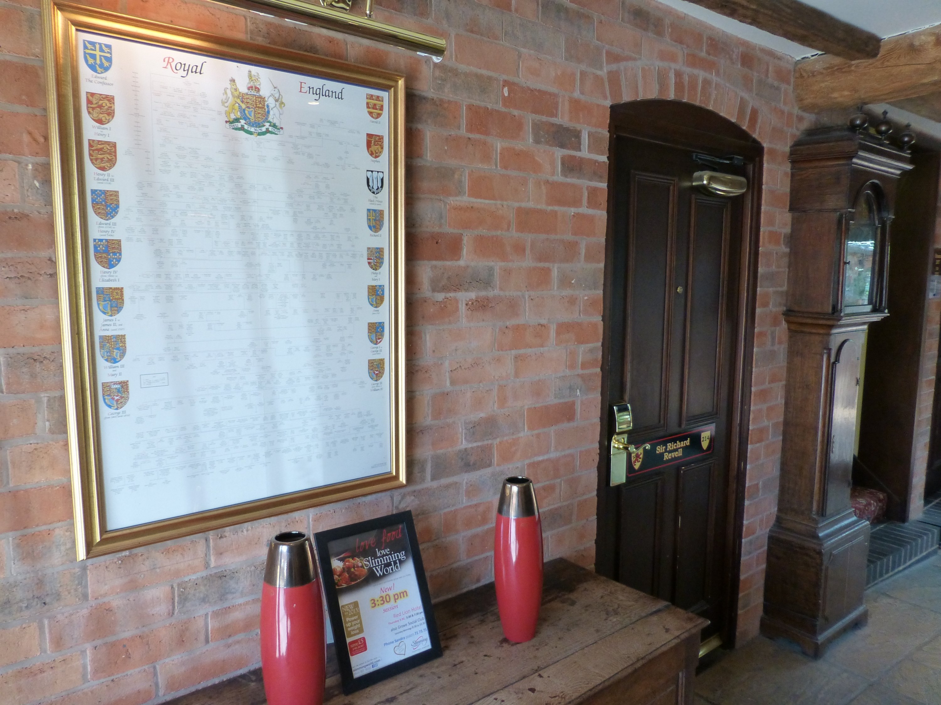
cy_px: 352
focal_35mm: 24
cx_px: 470
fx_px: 652
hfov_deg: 71.6
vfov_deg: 56.8
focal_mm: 4.3
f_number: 3.3
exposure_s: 1/60
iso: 320
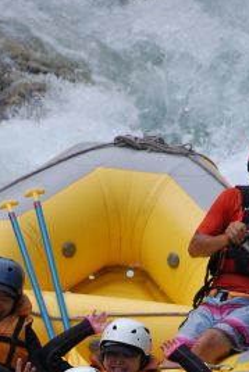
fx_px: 5315
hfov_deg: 2.7
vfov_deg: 4.0
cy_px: 347
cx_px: 105
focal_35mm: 513
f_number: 5.6
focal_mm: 170
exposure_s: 1/640
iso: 400
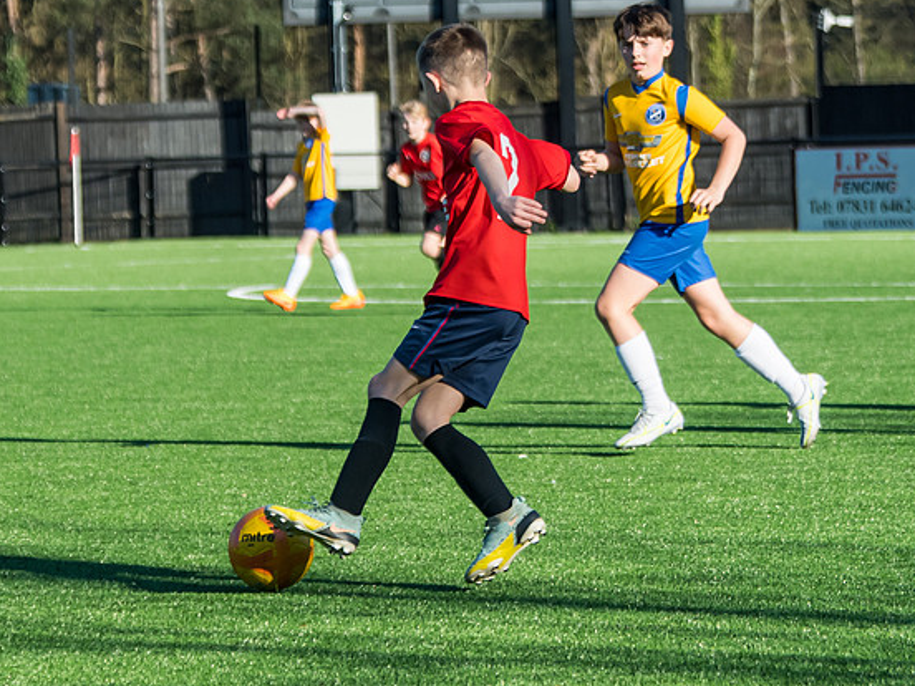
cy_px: 441
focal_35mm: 238
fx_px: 6291
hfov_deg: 8.3
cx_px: 388
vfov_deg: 6.2
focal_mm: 102
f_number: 4.5
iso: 400
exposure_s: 1/2000
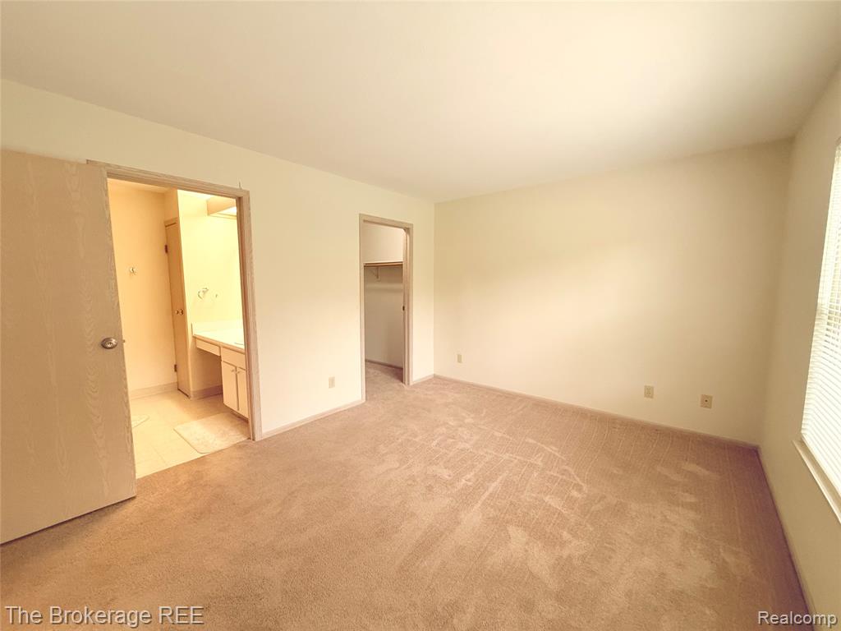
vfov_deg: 85.7
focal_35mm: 14
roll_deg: +0.2
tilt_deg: -5.4
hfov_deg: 102.1
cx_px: 420
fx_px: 340
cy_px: 316
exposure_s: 1/120
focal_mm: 2.22
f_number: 2.2
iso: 320
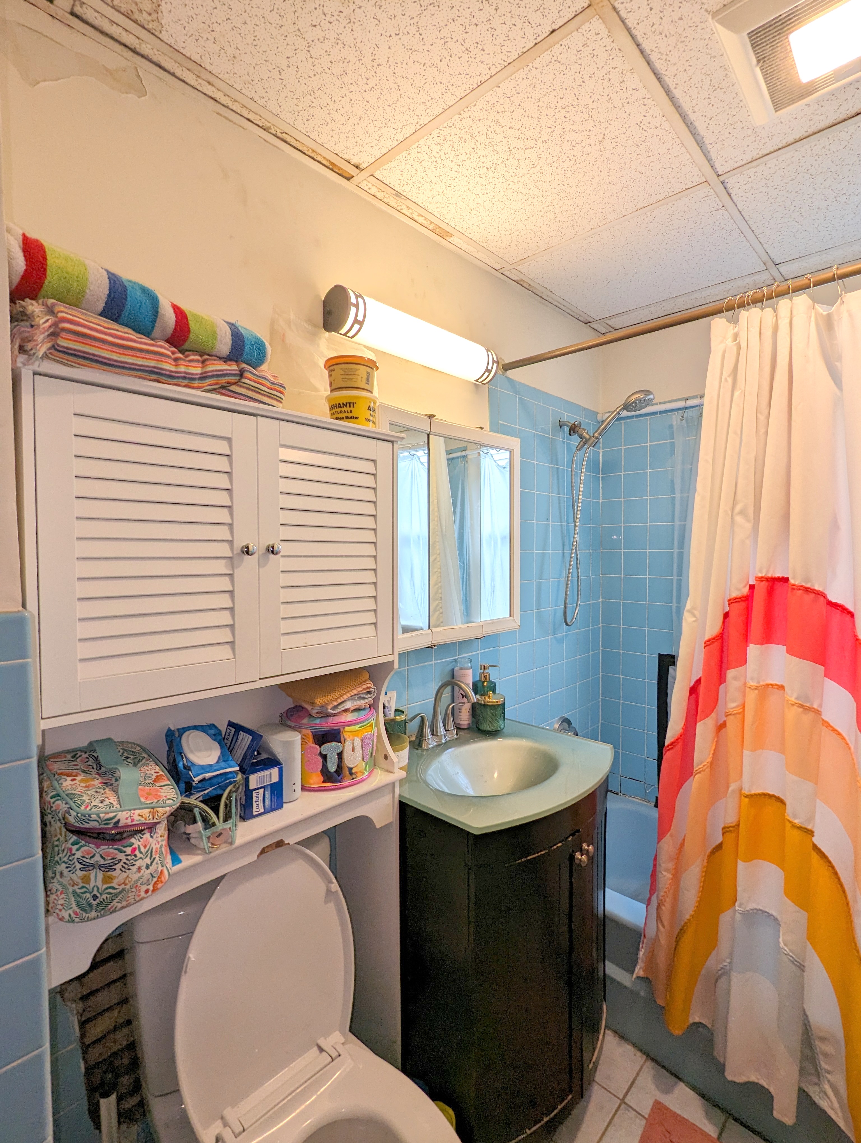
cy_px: 572
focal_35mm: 16
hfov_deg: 78.2
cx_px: 430
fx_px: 529
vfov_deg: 94.4
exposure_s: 1/120
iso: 73
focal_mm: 2.35
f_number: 2.2
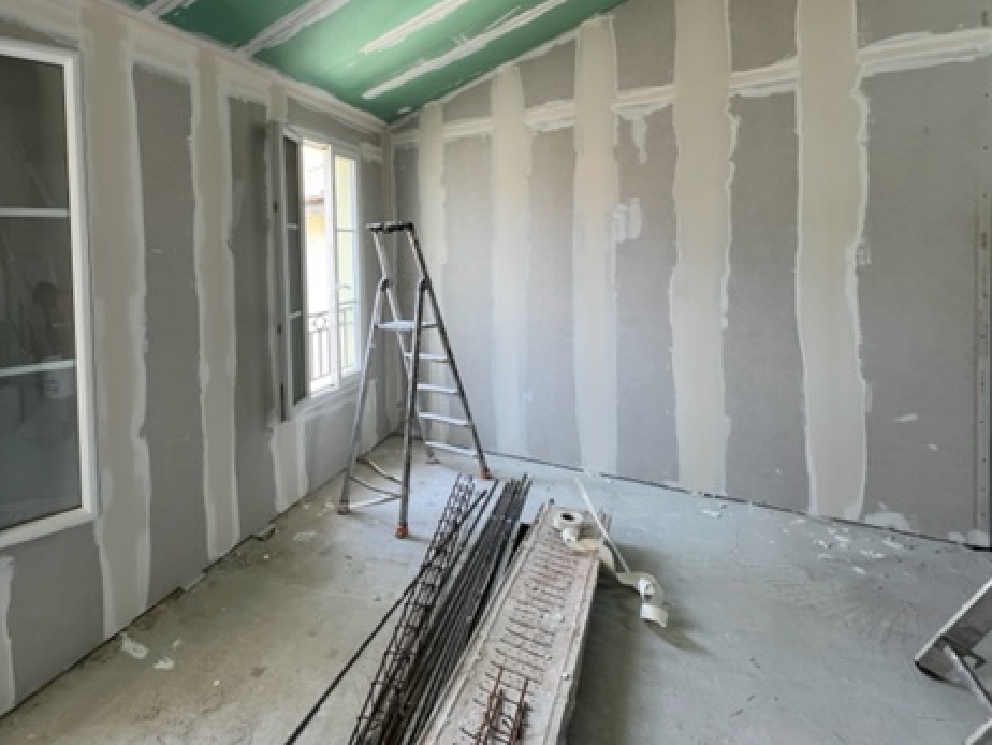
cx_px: 350
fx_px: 516
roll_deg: +2.4
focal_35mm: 18
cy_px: 273
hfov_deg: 85.3
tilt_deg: -2.0
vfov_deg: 70.3
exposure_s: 1/99
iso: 50
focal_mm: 1.57
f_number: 1.8
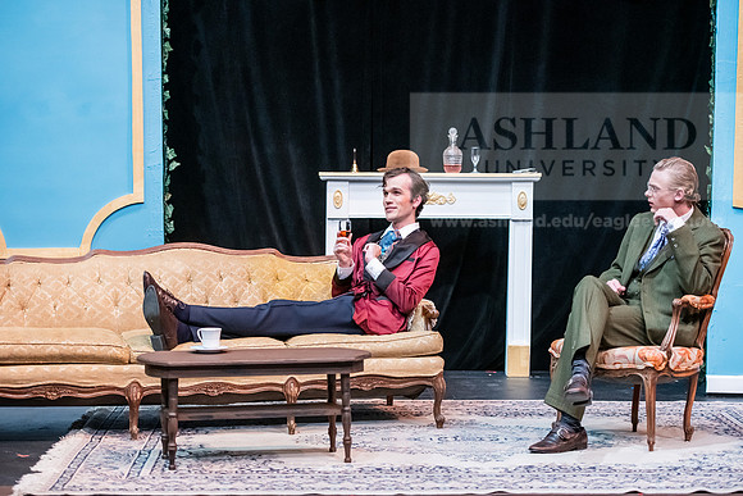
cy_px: 248
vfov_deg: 16.7
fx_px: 1693
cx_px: 372
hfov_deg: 24.8
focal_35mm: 82
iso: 3200
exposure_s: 1/200
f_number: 3.2
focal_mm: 82
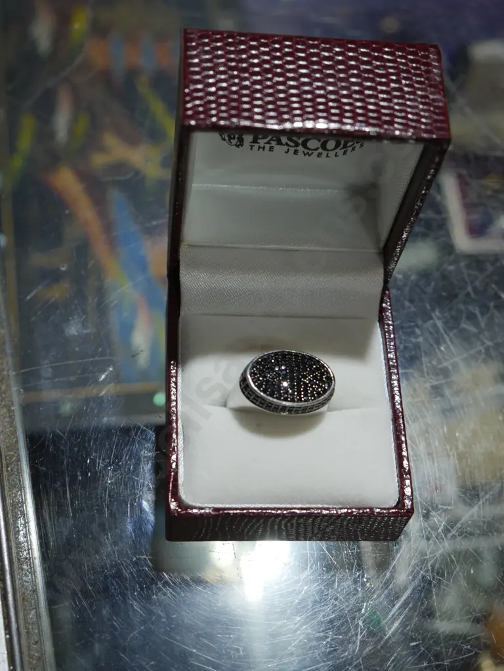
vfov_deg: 35.5
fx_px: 1048
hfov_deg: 27.0
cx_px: 252
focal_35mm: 54
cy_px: 336
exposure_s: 1/60
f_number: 5.3
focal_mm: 27
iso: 250
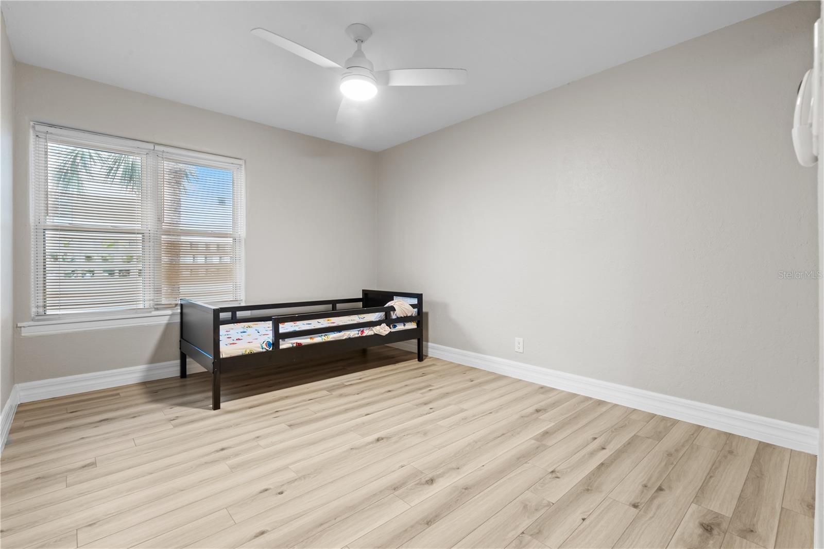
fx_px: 366
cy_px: 274
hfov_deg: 96.7
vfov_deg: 73.7
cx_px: 412
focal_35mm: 16
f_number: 10
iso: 500
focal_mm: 16
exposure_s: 1
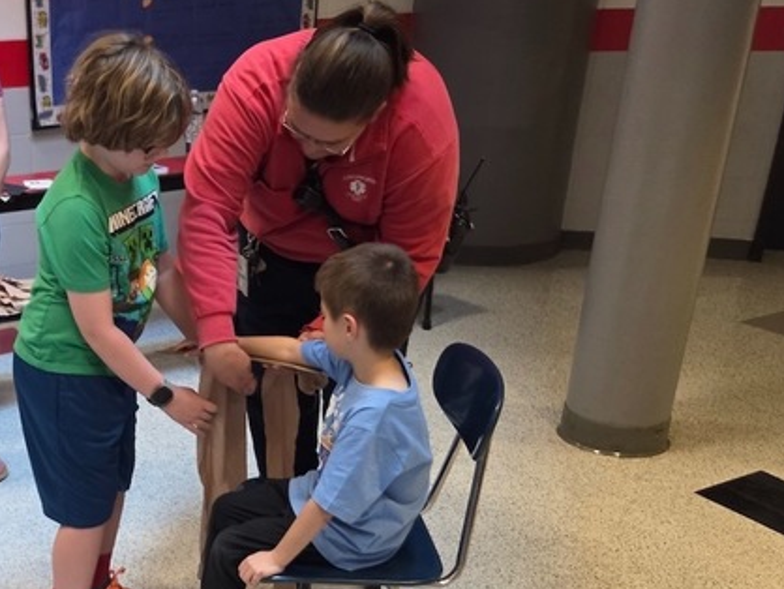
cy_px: 386
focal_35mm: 44
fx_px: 997
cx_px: 86
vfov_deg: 32.7
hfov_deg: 39.9
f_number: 1.8
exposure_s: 1/120
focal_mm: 5.4
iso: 1000
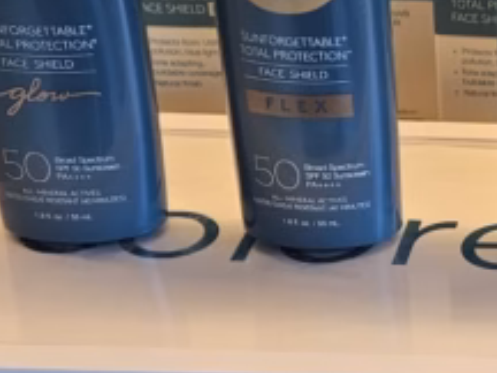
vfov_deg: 13.6
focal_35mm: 109
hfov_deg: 16.8
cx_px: 686
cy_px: 200
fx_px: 1565
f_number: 1.8
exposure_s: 1/55.8
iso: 25
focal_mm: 5.4
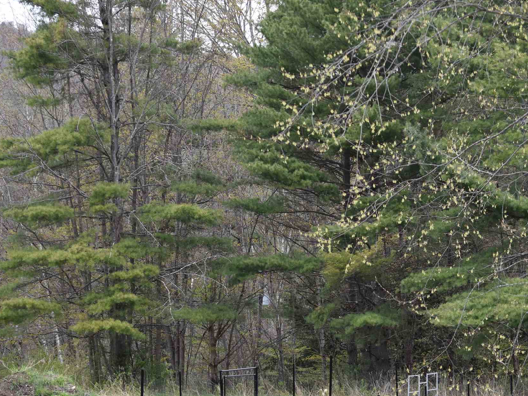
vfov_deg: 7.7
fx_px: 2944
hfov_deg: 10.2
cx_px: 401
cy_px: 278
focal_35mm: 193
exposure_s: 1/400
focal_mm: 72
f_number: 5
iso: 400
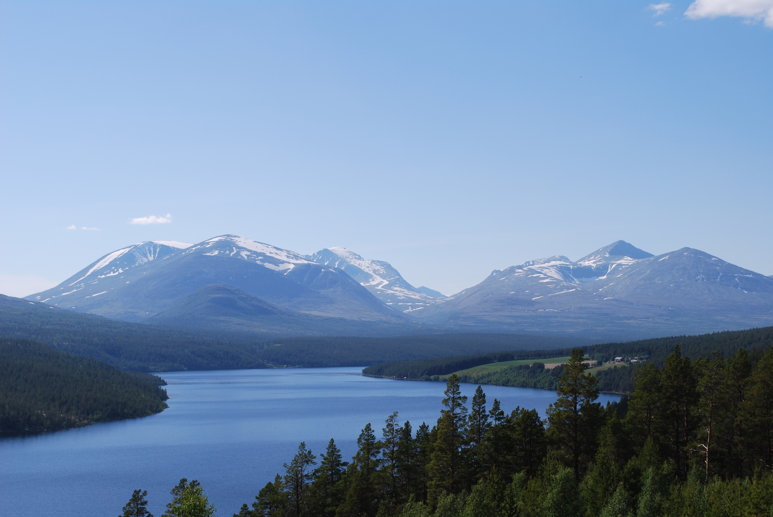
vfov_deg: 25.1
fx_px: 1161
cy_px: 258
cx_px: 386
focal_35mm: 54
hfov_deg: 36.8
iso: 100
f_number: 9
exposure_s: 1/320
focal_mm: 36
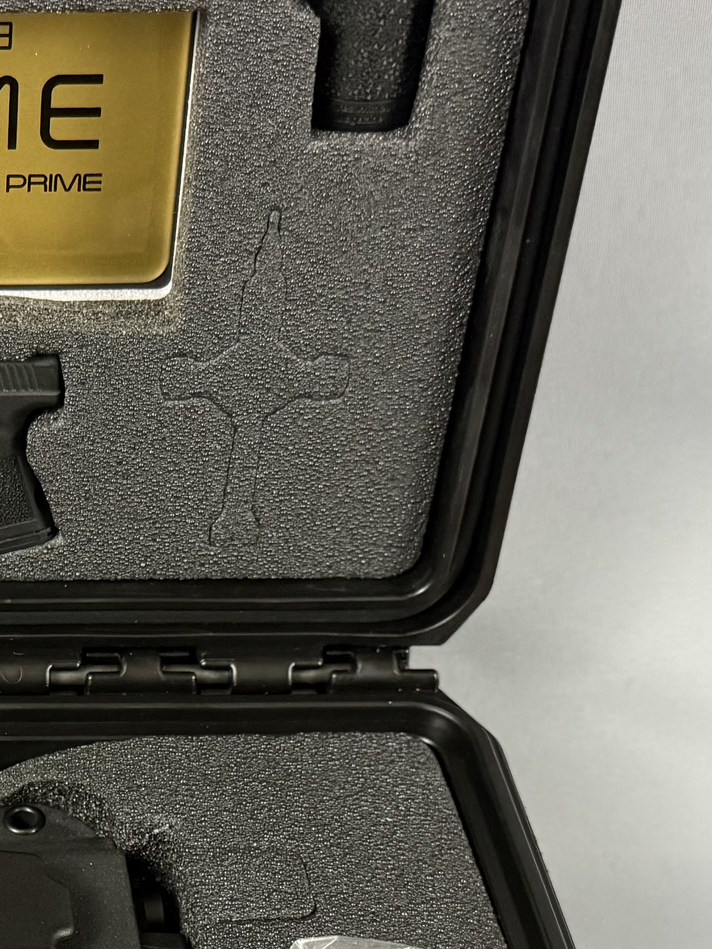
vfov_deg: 28.7
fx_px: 1837
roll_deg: -0.7
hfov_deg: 20.8
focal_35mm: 67
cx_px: -94
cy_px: 660
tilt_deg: -39.8
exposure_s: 1/40
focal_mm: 6.76
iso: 800
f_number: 1.78
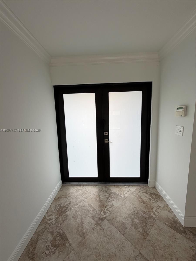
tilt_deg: -7.3
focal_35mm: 14
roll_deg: +2.0
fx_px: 106
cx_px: 98
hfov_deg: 85.7
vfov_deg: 102.1
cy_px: 130
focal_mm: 2.22
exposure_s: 1/170
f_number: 2.2
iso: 40
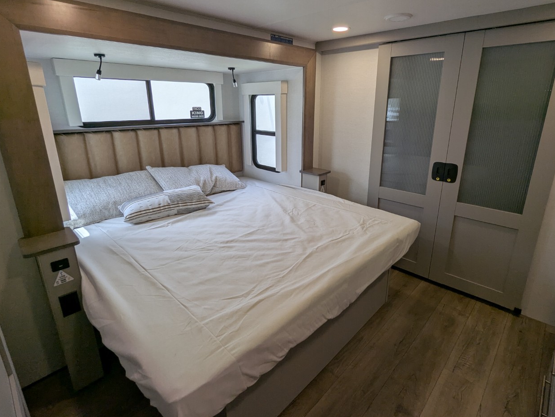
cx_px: 292
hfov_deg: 87.6
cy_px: 191
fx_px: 289
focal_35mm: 18
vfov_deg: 71.6
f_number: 2.2
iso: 50
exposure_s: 1/171
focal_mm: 2.35
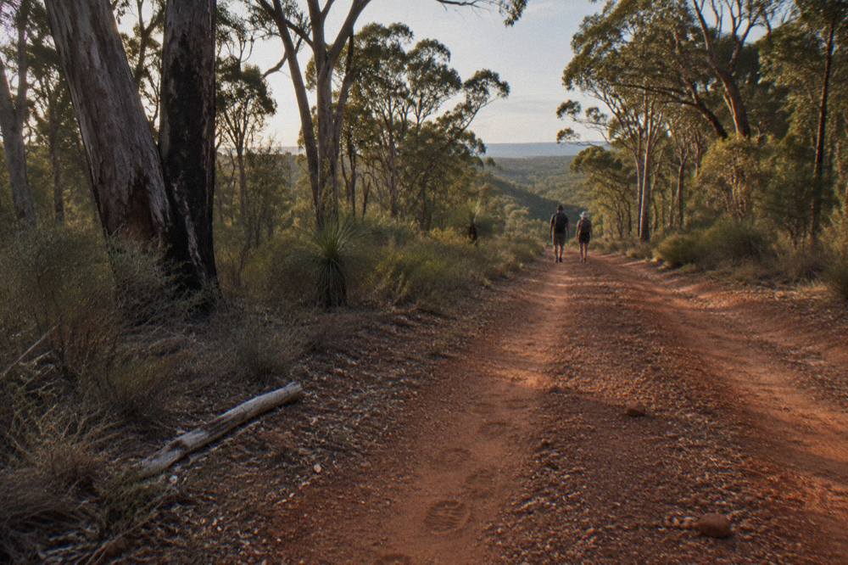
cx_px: 424
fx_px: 1507
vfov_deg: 21.2
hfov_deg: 31.4
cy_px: 282
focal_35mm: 64
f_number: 8
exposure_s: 1/200
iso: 640
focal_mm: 64
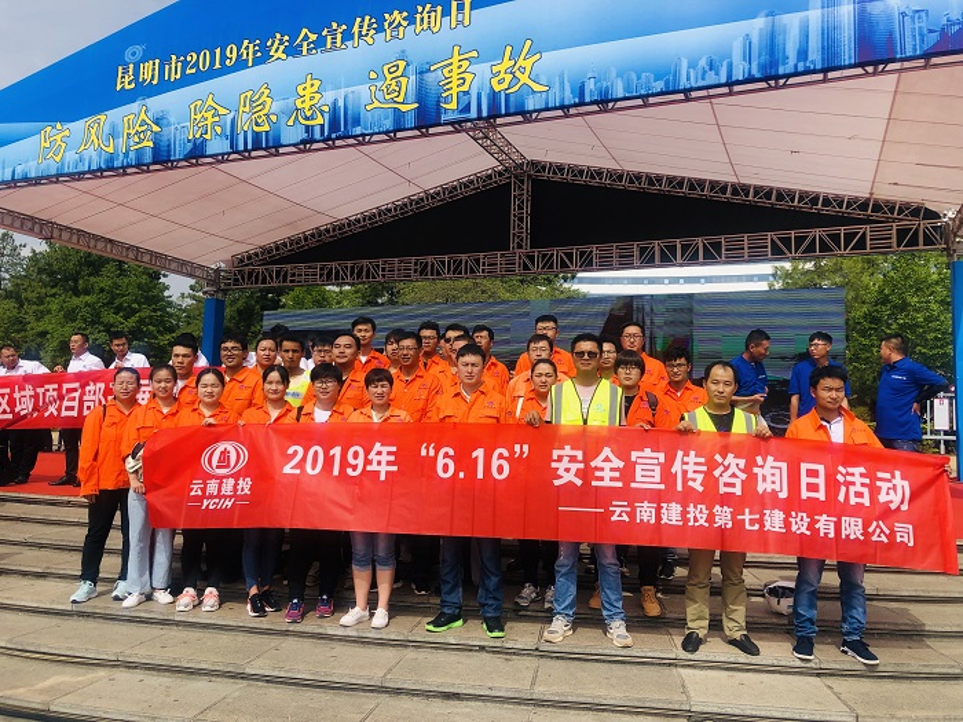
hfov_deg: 63.4
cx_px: 482
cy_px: 361
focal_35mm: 28
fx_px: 779
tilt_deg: +4.2
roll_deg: -1.3
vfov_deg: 49.7
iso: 20
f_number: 1.8
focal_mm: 3.99
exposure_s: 1/2183
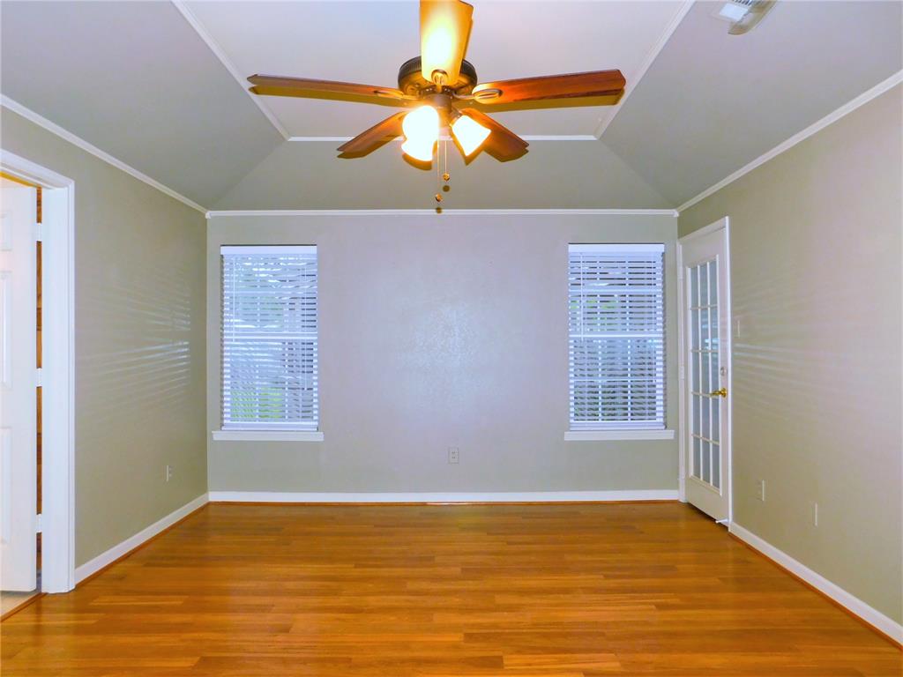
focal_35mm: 23
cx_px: 452
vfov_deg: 58.9
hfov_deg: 73.9
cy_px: 338
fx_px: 600
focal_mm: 4
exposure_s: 1/30
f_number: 3
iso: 320
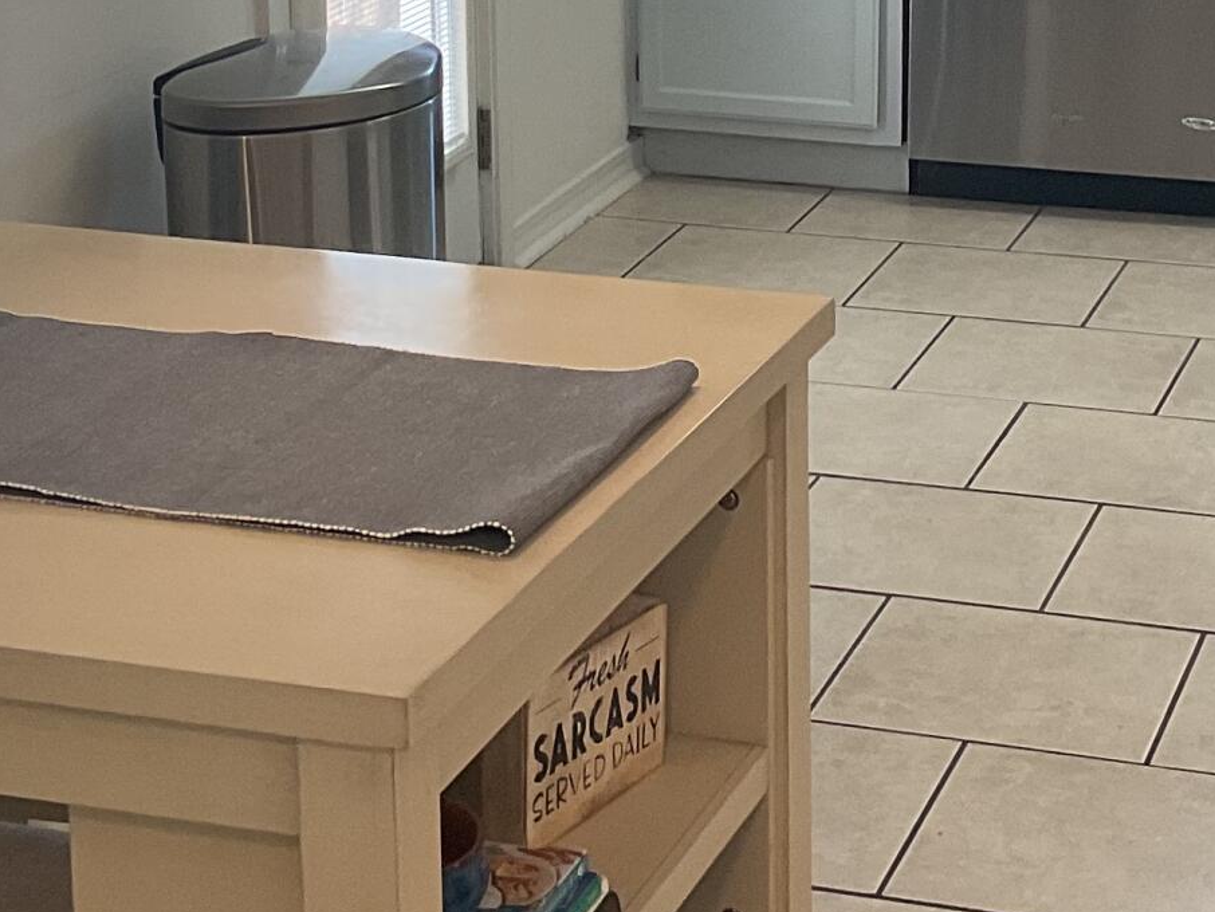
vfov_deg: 15.2
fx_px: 3370
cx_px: 742
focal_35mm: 96
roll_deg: +0.7
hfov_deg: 20.4
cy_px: 25
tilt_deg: -13.0
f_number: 1.8
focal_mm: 3
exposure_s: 1/60
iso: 50
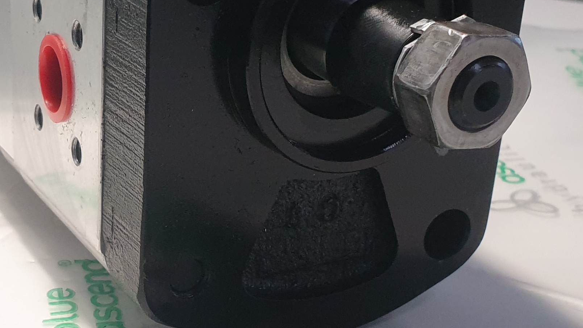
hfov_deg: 28.5
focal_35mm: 71
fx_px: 1098
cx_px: 52
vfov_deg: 16.8
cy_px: 287
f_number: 2.4
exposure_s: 1/50
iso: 80
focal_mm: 4.3
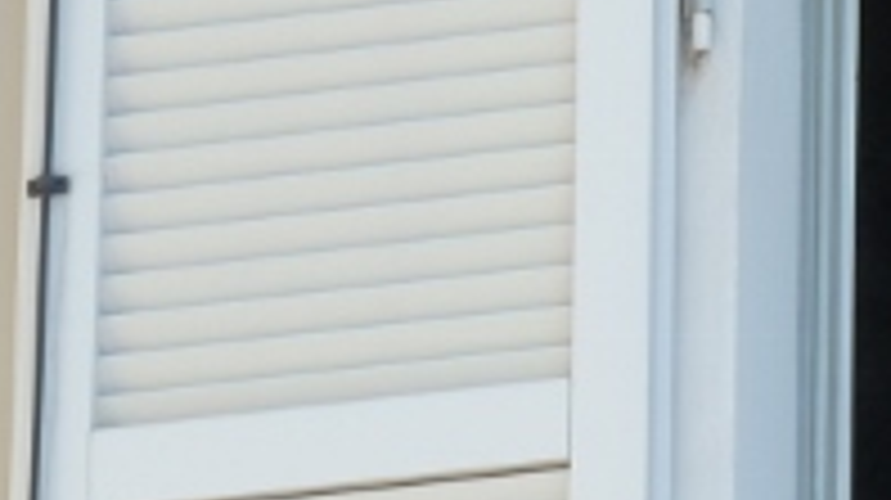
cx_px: 1238
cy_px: 622
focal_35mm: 621
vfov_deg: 2.0
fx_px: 14660
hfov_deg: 3.5
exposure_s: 1/200
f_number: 4.5
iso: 160
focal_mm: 31.2
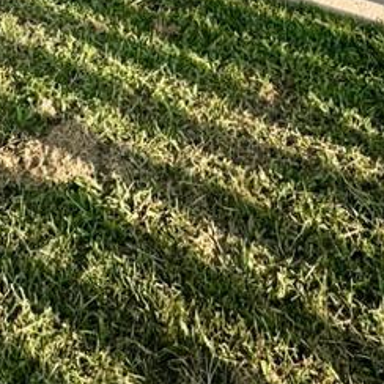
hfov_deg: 23.6
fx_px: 916
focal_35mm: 73
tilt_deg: -7.6
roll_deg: -2.2
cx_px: 143
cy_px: -353
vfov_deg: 17.8
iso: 50
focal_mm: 2.22
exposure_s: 1/1198
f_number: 2.2
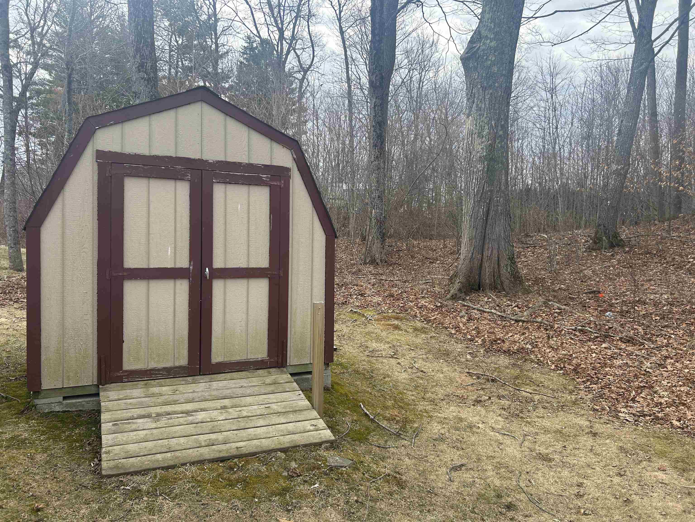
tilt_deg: -2.5
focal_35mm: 26
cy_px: 261
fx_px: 522
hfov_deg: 67.3
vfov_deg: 53.1
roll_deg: -0.4
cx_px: 348
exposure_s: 1/1171
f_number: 1.5
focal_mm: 5.7
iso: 50
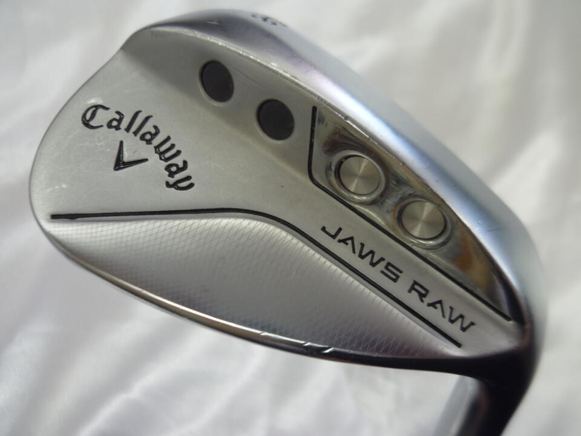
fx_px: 420
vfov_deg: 54.9
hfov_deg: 69.4
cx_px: 290
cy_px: 218
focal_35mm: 25
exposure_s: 1/50
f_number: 2.8
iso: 80
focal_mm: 4.5
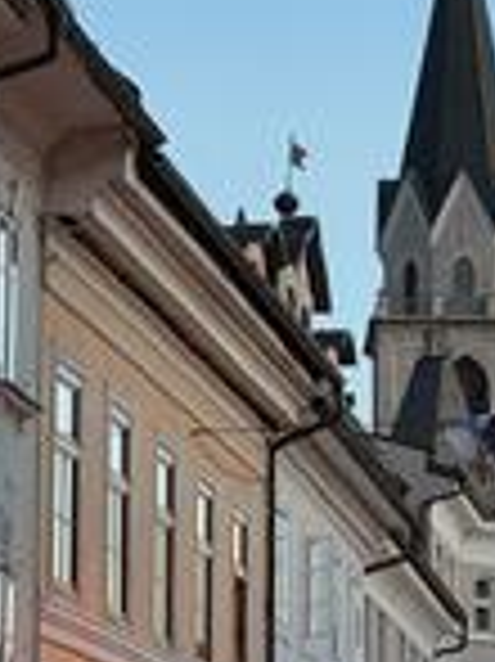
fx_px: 3742
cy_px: 414
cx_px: 621
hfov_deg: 7.5
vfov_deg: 10.1
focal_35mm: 196
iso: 250
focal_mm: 6.76
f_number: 1.78
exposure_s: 1/50
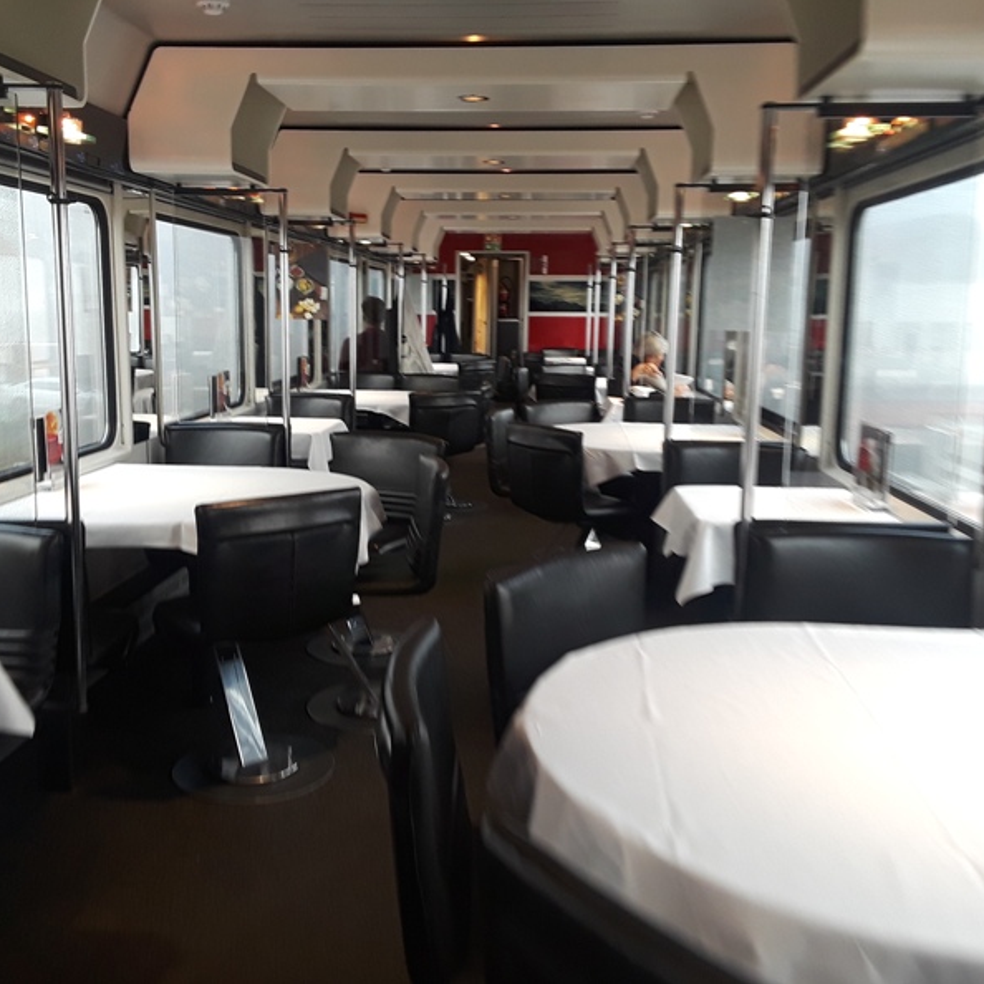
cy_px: 479
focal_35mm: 34
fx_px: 1093
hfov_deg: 48.4
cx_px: 446
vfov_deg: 48.4
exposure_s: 1/30
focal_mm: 2.9
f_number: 1.9
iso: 50
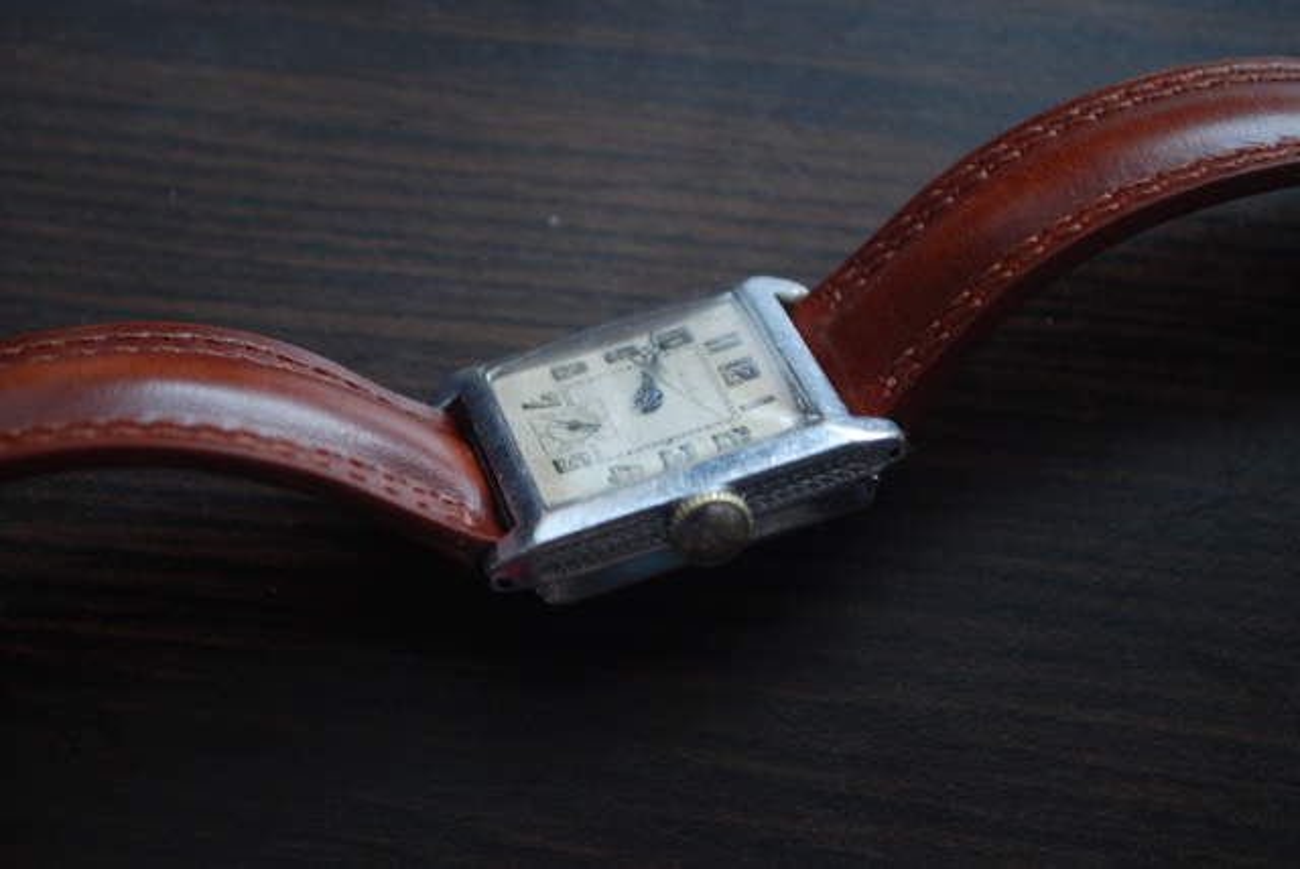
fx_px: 2982
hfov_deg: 24.6
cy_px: 434
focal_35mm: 82
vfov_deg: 16.6
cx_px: 650
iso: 400
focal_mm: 55
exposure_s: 1/8
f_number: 5.6
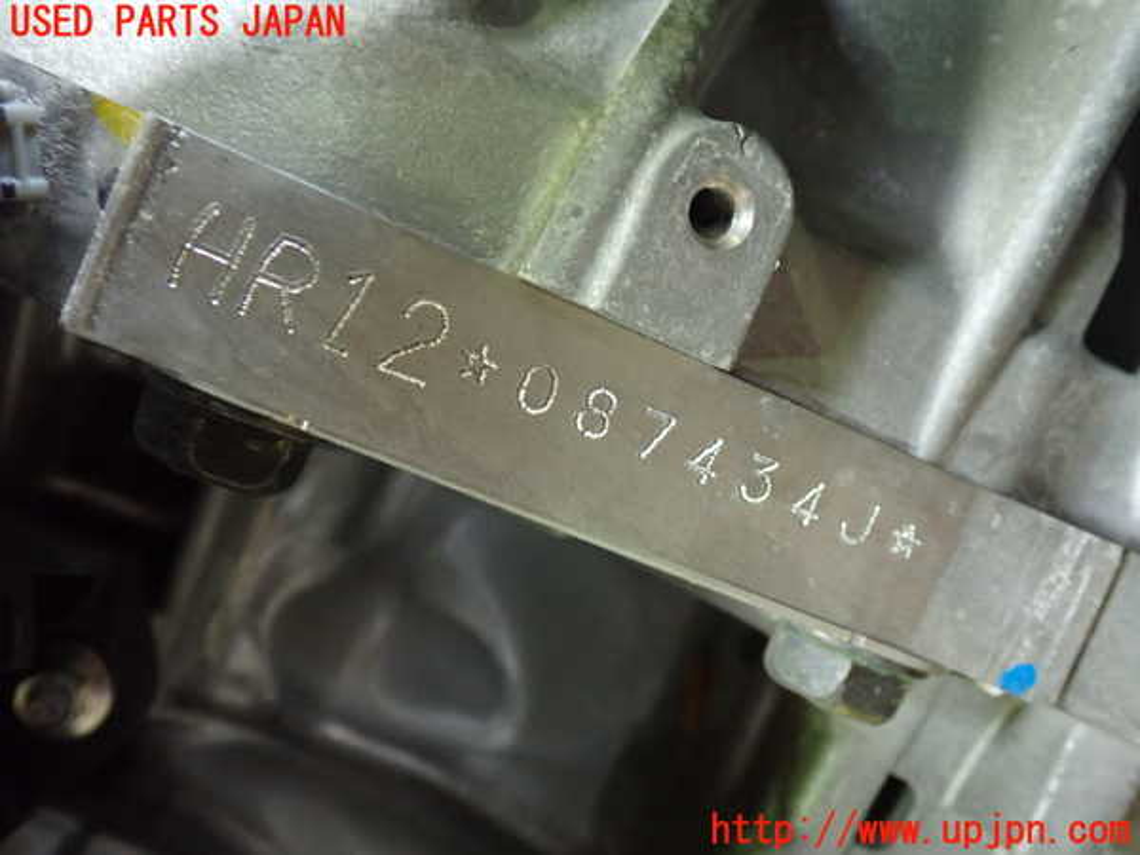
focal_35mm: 36
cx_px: 570
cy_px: 428
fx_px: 1186
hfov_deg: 51.4
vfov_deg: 39.7
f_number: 2.5
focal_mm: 6.37
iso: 800
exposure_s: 1/20
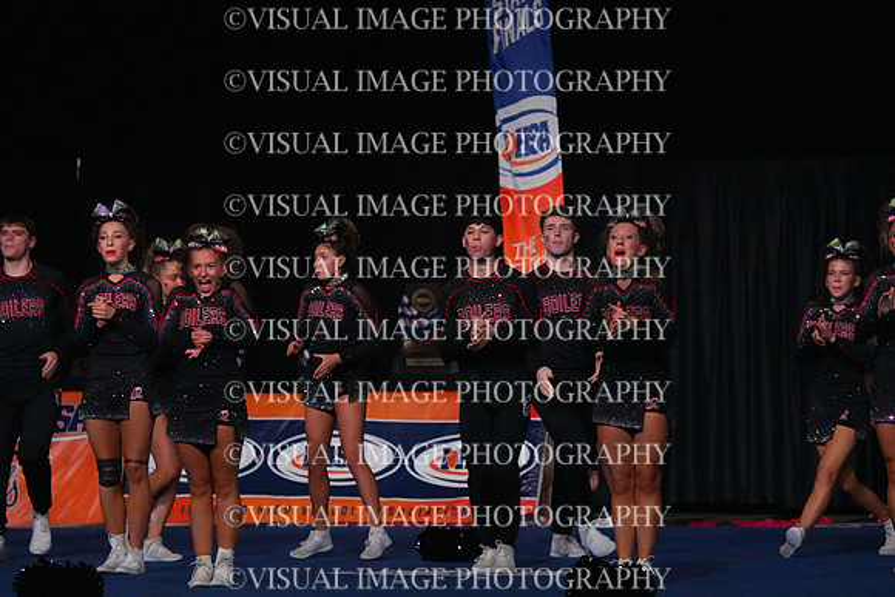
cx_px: 448
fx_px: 5222
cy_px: 298
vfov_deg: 6.5
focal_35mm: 210
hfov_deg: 9.8
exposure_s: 1/1250
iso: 16000
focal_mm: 210
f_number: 5.6
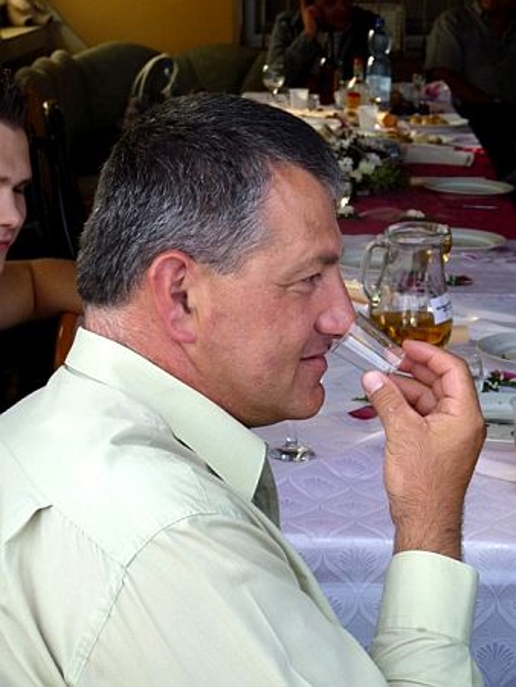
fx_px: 1728
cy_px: 344
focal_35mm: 87
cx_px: 258
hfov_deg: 17.0
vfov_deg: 22.5
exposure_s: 1/500
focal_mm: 15.5
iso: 200
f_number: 3.4
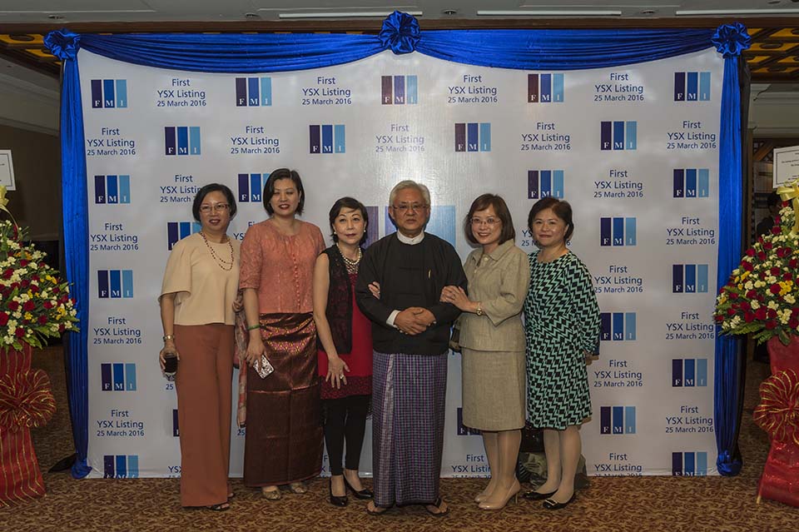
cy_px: 266
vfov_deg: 42.3
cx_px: 400
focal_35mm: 31
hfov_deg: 60.3
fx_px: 688
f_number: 7.1
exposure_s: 1/250
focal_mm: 31
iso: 640
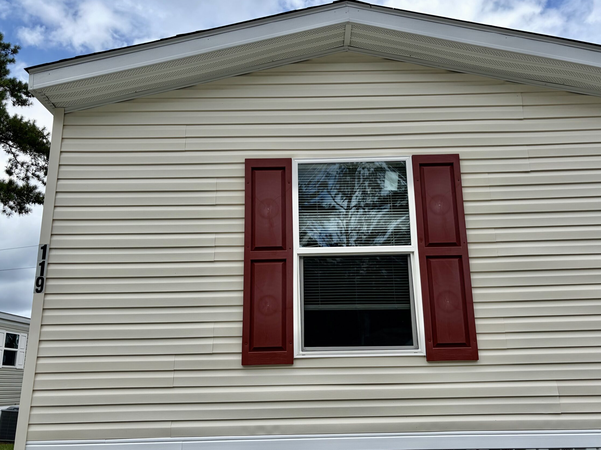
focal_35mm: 30
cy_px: 247
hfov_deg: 59.9
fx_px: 521
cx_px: 319
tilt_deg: +15.1
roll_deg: +1.6
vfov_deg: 46.7
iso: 64
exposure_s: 1/5814
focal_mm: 5.96
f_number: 1.6
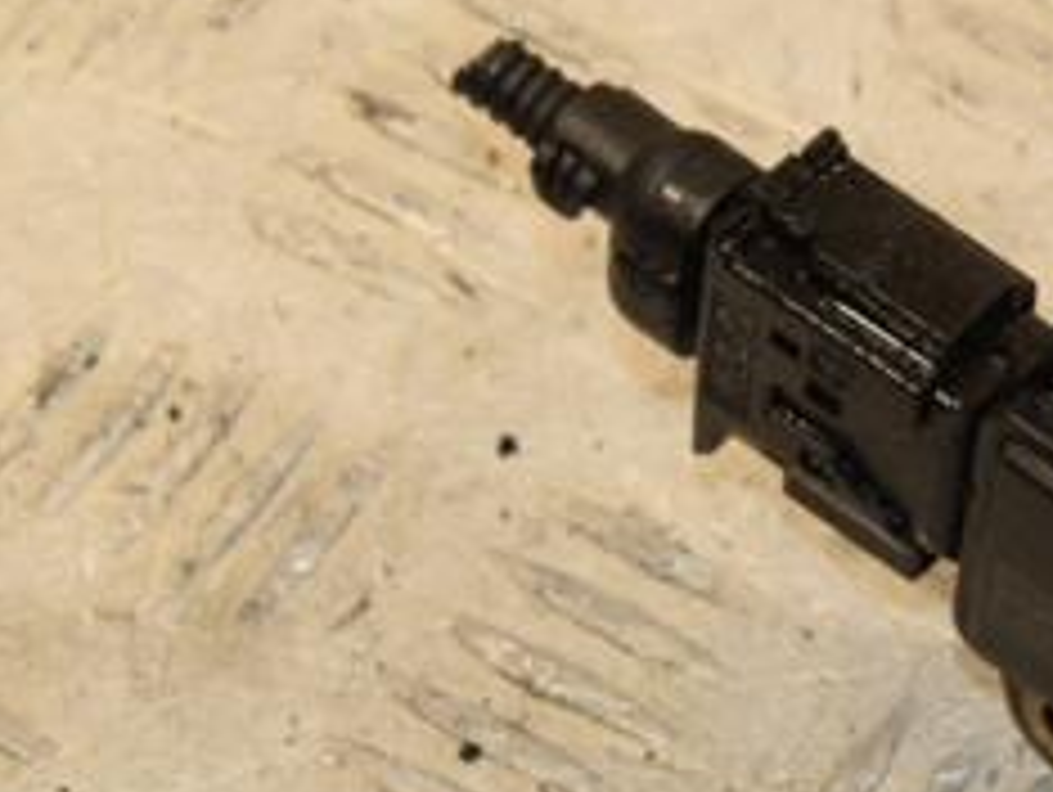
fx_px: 7430
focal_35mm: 244
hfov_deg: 8.0
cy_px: 374
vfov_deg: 6.1
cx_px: 1305
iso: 800
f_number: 9
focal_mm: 66
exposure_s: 1/200
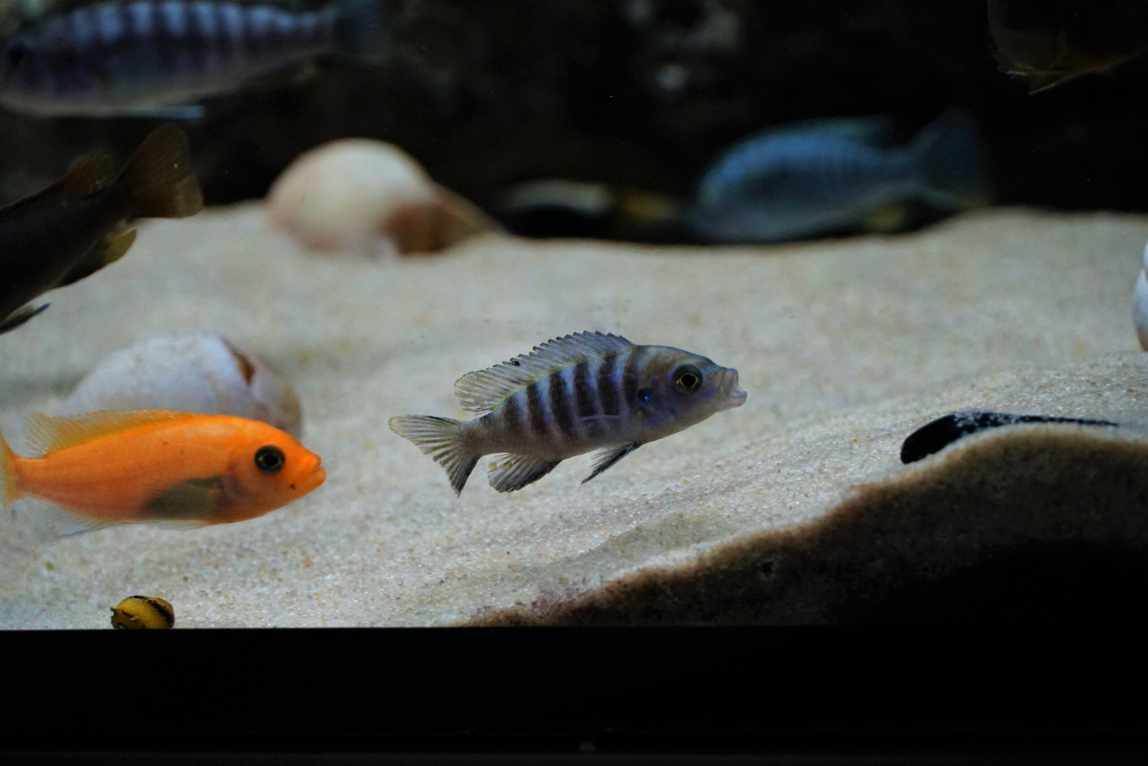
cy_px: 383
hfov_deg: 11.1
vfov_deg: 7.4
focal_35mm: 184
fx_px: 5883
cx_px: 574
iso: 3200
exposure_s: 1/250
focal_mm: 123
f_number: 5.6
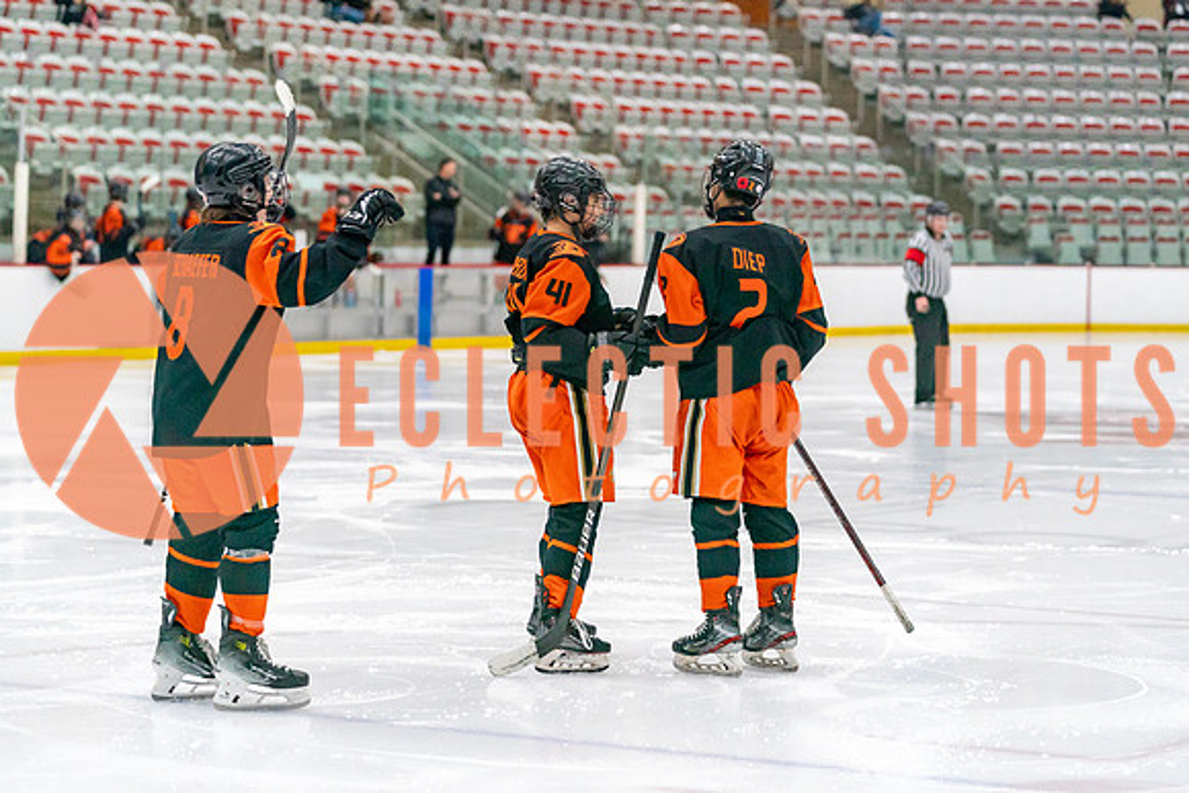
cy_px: 344
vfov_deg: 12.7
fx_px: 3551
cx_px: 594
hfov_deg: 19.0
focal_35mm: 108
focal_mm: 95
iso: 3200
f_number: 2.8
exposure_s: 1/1250
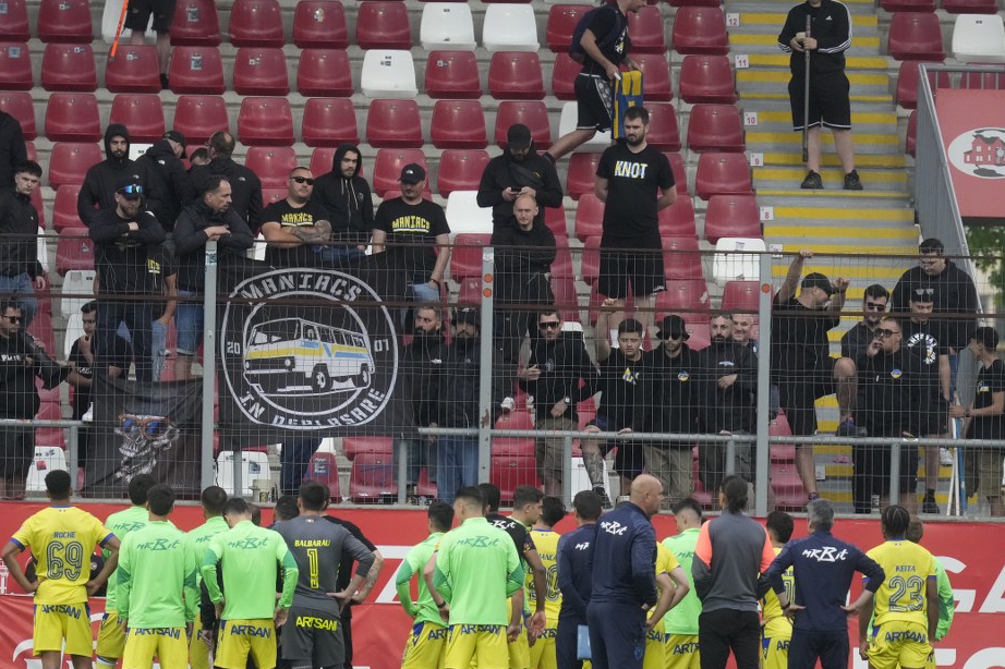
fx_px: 15766
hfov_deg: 3.7
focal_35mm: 565
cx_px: 511
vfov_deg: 2.4
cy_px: 362
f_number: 6.3
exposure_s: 1/2500
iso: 5000
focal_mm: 407
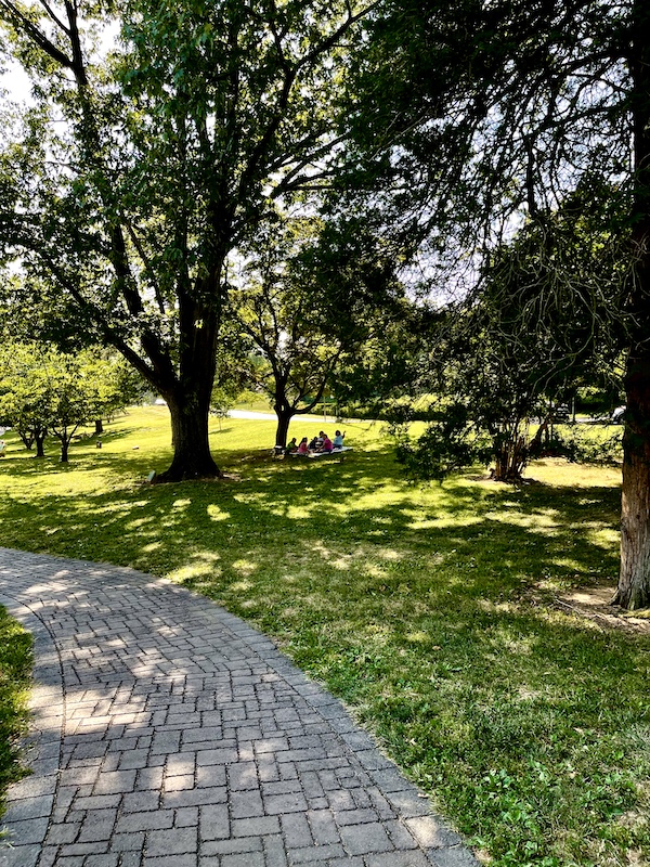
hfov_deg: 54.9
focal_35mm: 25
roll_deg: -1.5
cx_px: 325
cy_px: 434
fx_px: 626
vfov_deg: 69.4
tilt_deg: -1.7
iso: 32
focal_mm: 5.1
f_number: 1.6
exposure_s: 1/278
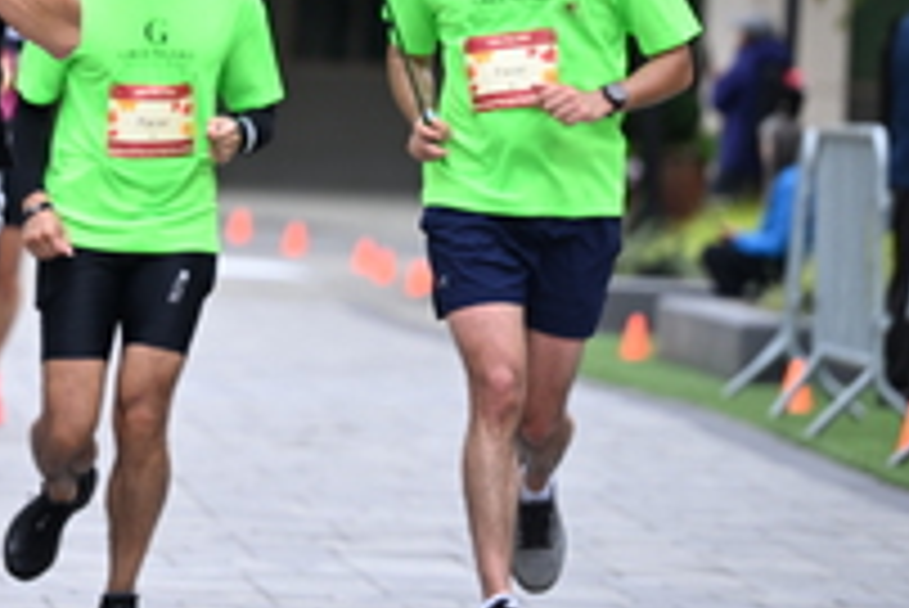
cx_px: -14
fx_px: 9273
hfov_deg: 5.6
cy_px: -79
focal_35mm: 367
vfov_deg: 3.7
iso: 640
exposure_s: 1/2000
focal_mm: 135
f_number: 2.8
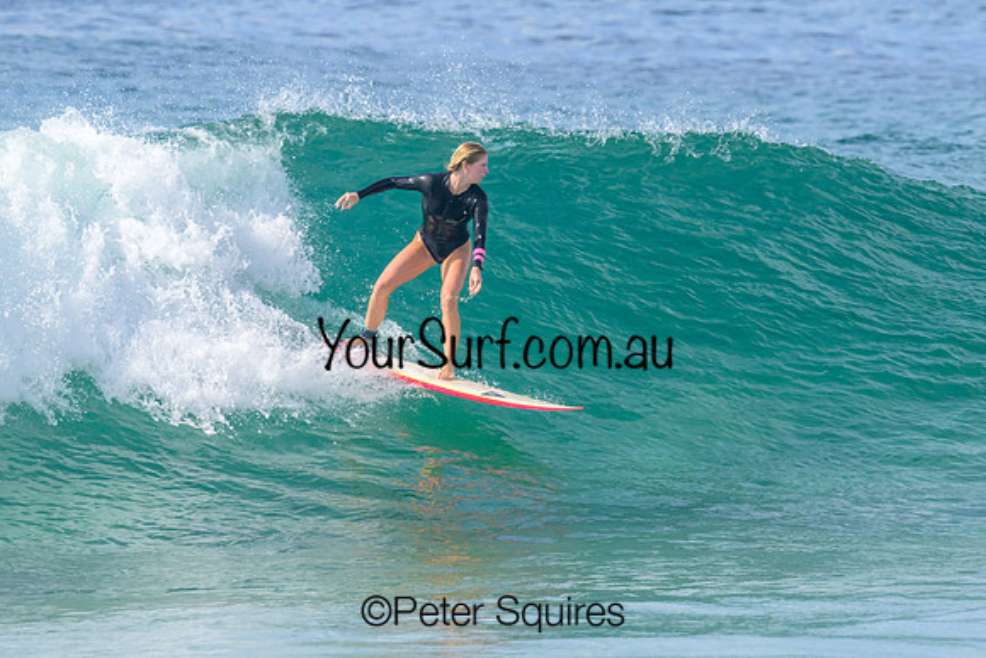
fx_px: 19418
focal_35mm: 709
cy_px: 218
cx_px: 547
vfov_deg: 1.9
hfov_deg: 2.9
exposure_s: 1/2000
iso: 900
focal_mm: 530
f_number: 10
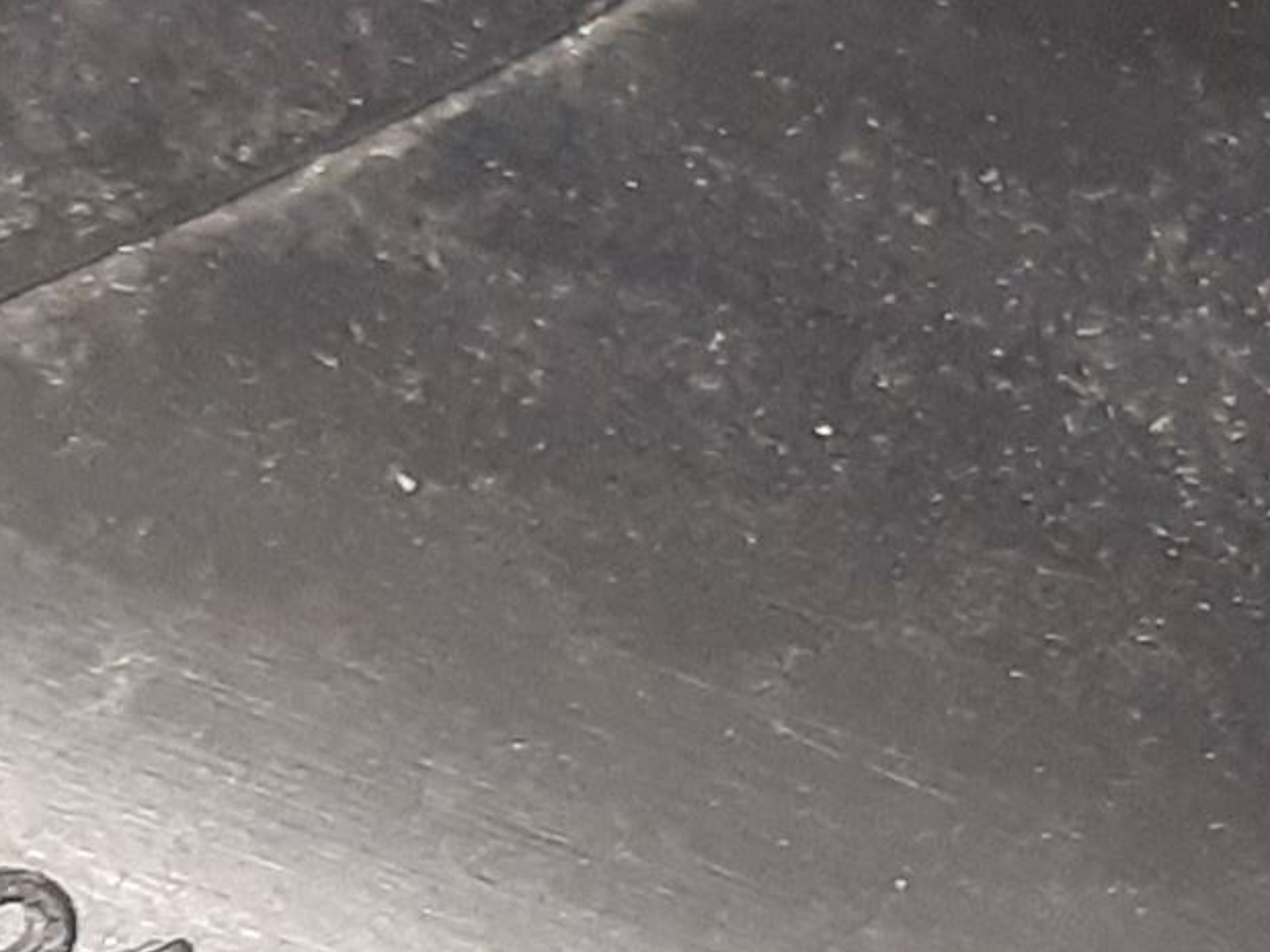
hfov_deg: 22.7
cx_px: 550
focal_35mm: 86
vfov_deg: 15.7
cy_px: 1469
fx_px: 3155
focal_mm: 3.93
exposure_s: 1/25
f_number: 1.7
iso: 320
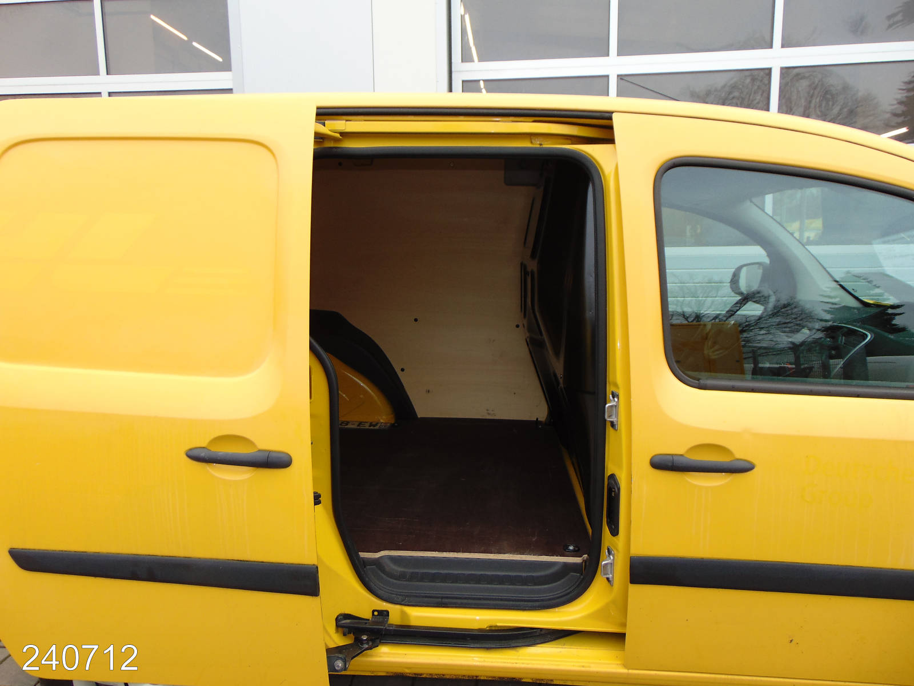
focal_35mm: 25
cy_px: 343
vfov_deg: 54.9
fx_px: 660
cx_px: 457
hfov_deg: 69.4
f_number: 3
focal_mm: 4.5
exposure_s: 1/100
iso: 80
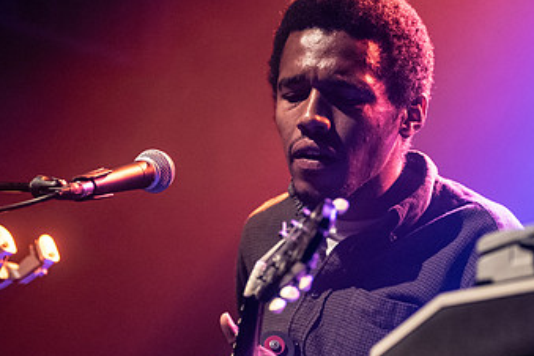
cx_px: 299
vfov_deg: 9.3
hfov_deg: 14.0
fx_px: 2180
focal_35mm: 147
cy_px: 202
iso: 2500
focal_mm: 86
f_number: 3.2
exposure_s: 1/125
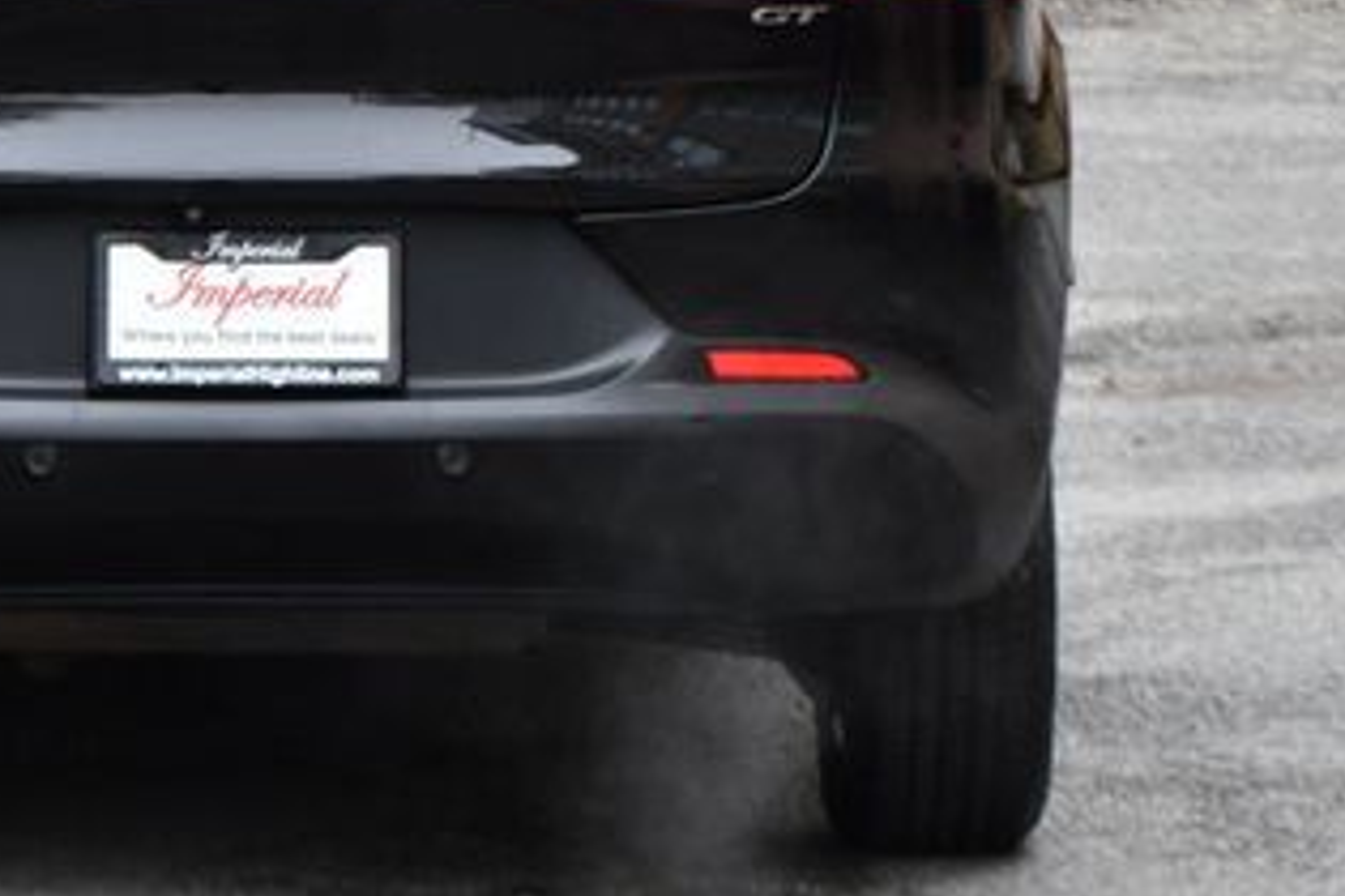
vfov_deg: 5.5
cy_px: 102
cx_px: 205
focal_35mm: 250
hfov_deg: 8.2
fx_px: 9340
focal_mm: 82
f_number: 4.8
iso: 450
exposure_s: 1/250
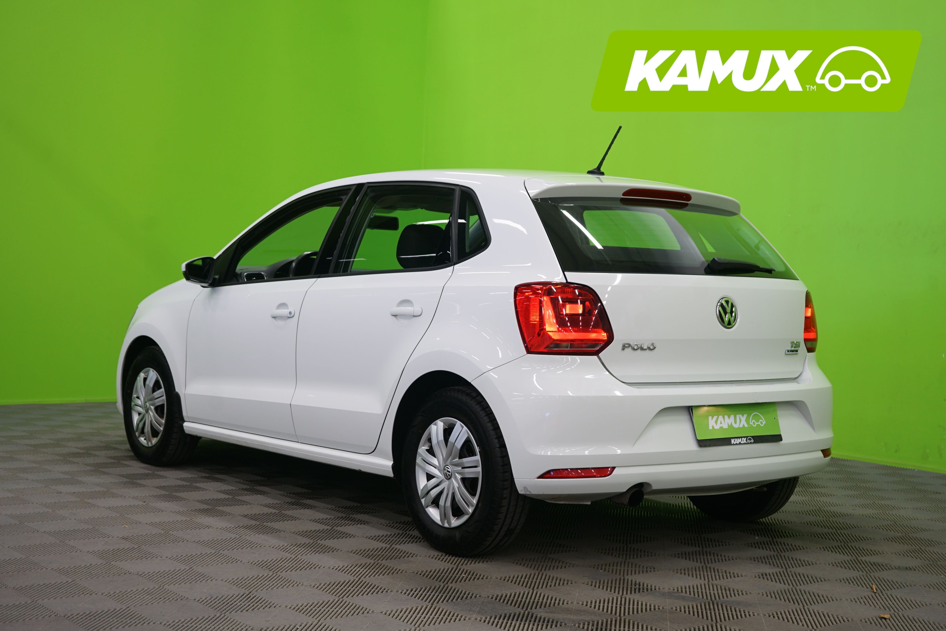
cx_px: 473
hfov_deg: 38.9
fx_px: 1340
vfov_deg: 26.5
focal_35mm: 51
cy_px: 316
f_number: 5
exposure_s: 1/10
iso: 400
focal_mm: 51
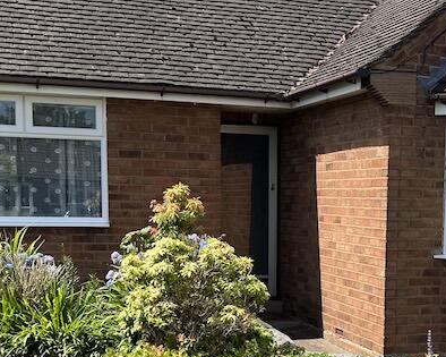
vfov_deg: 22.7
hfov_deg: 28.4
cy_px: 299
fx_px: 871
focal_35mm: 66
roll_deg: -1.0
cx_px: 326
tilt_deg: -7.2
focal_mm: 5.7
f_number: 1.5
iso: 50
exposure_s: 1/2841
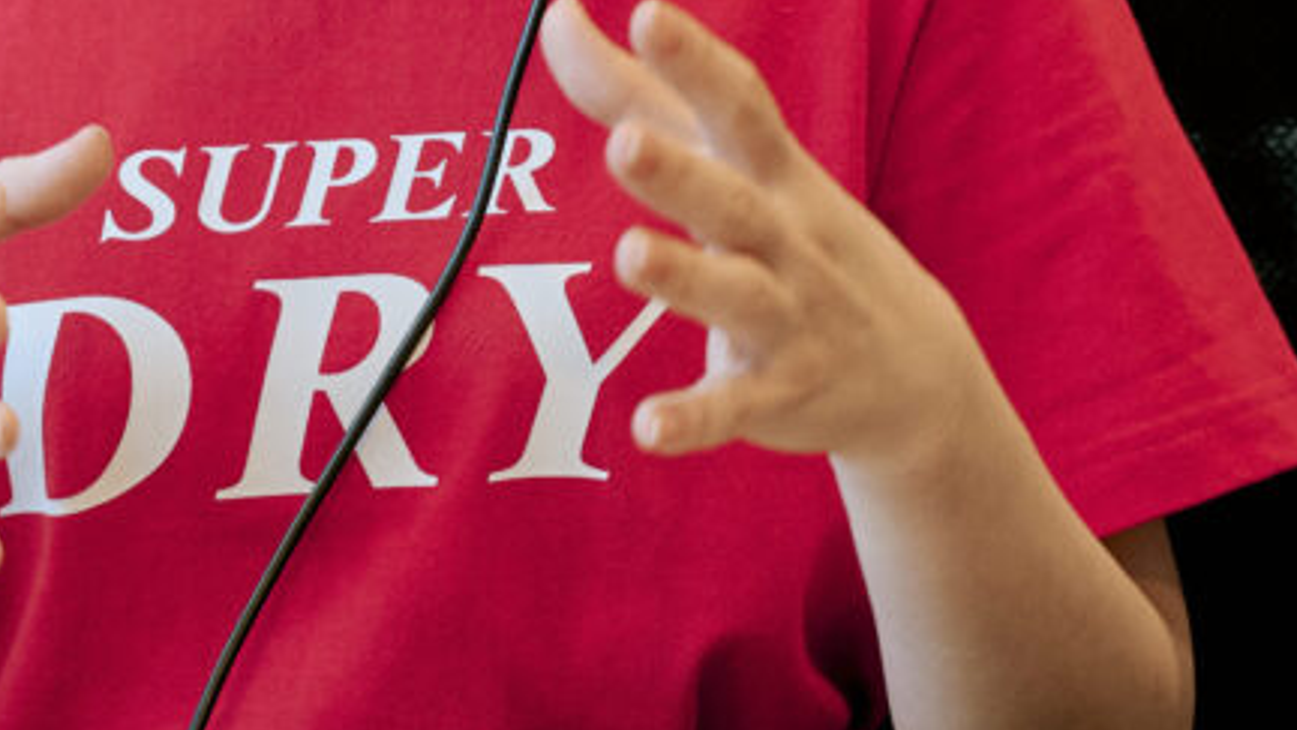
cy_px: -367
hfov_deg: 9.9
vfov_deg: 5.5
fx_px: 7497
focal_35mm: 218
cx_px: 246
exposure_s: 1/200
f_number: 4
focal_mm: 75
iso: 400
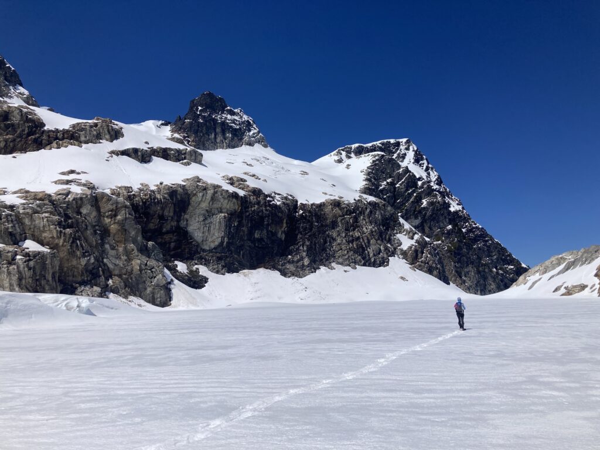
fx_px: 485
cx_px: 300
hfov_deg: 63.4
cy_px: 225
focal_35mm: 28
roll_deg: +0.5
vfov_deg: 49.7
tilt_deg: +11.1
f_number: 1.8
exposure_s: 1/8130
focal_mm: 3.99
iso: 25
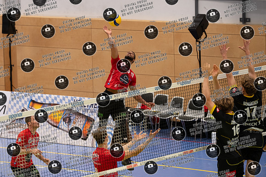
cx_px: 105
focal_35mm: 205
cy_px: 69
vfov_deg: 6.7
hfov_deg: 10.0
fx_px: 1515
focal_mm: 160
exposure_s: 1/1250
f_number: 3.2
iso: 1800
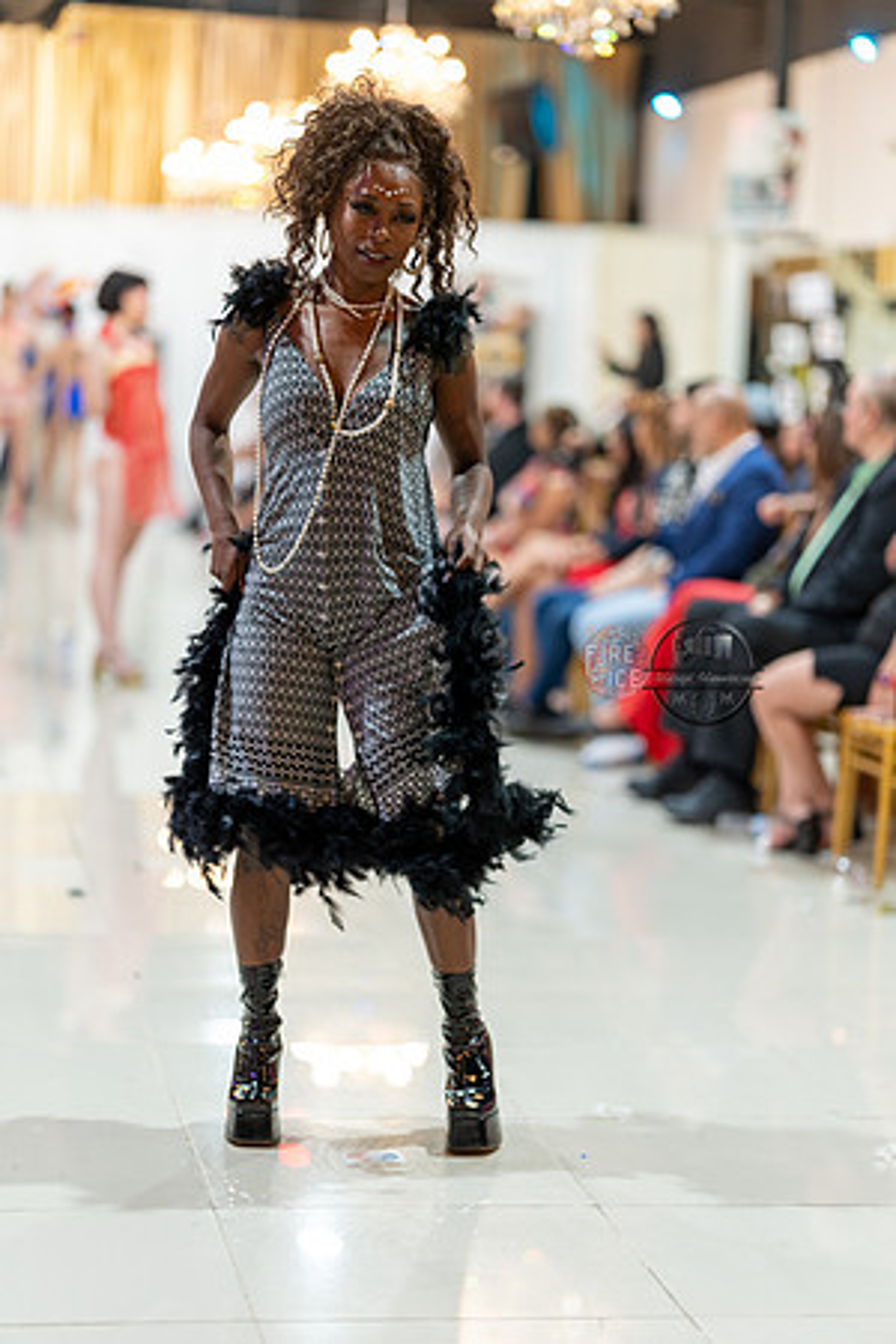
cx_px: 448
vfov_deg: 23.9
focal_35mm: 85
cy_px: 672
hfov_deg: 16.1
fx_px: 3173
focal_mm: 85
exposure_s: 1/160
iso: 400
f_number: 1.4
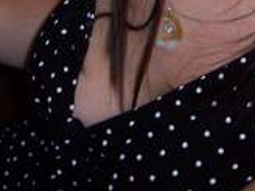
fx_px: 1090
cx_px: 201
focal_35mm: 148
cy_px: -154
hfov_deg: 13.3
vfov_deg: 9.5
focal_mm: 8
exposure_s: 1/30
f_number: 2.8
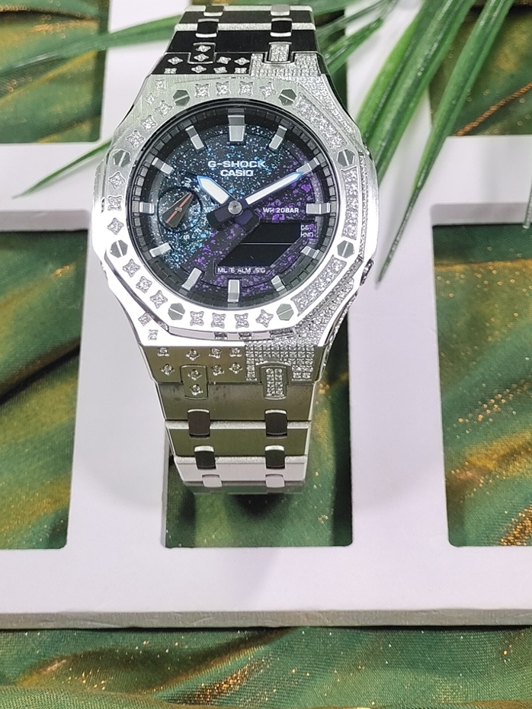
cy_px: 207
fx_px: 1761
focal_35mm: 86
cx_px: 247
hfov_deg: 17.2
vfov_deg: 22.6
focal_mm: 7.55
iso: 64
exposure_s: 1/100
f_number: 2.08
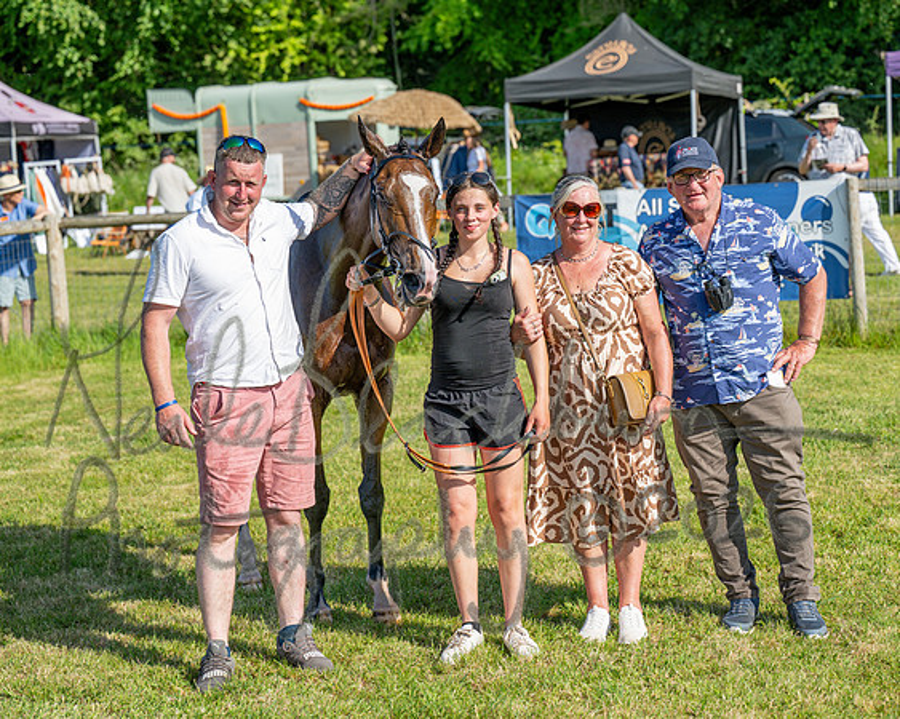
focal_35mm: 80
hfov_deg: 23.9
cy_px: 359
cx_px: 450
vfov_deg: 19.2
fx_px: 2130
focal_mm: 71
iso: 200
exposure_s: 1/1600
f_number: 4
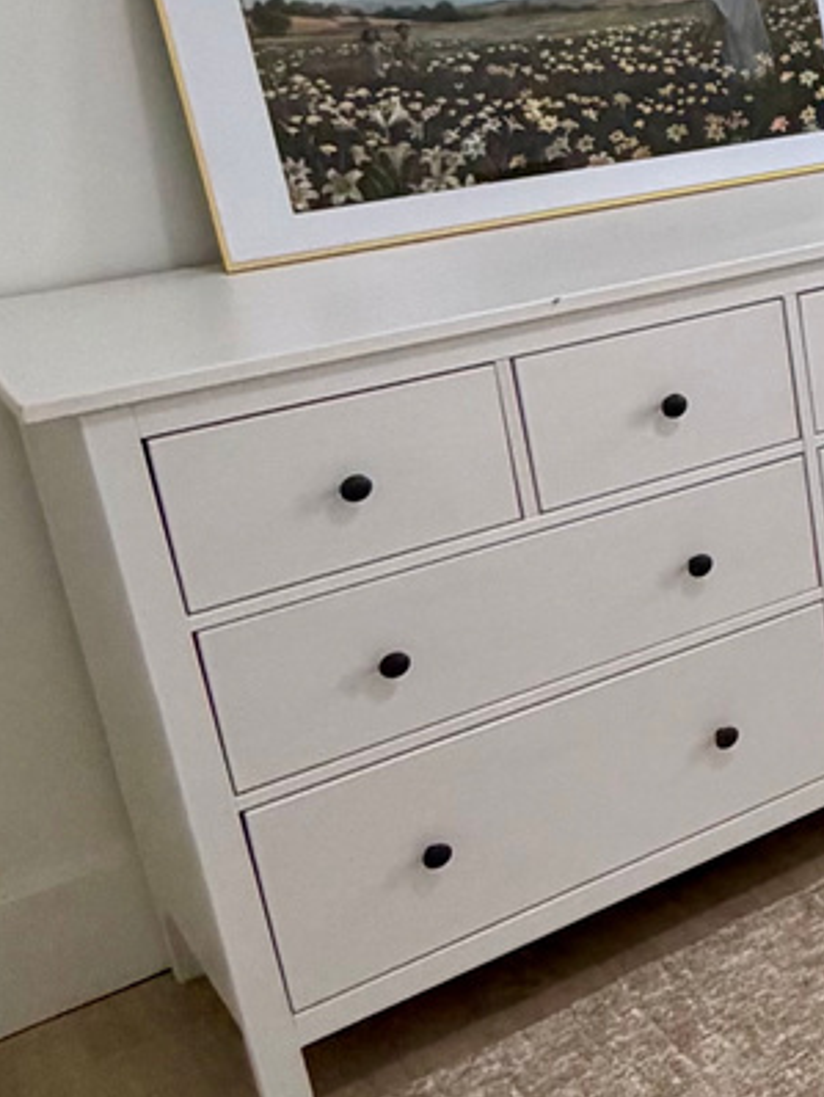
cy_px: 325
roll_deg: -0.2
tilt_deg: -17.5
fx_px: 1712
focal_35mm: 54
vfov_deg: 35.0
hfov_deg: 19.9
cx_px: 1474
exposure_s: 1/120
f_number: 2.2
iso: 200
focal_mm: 2.22
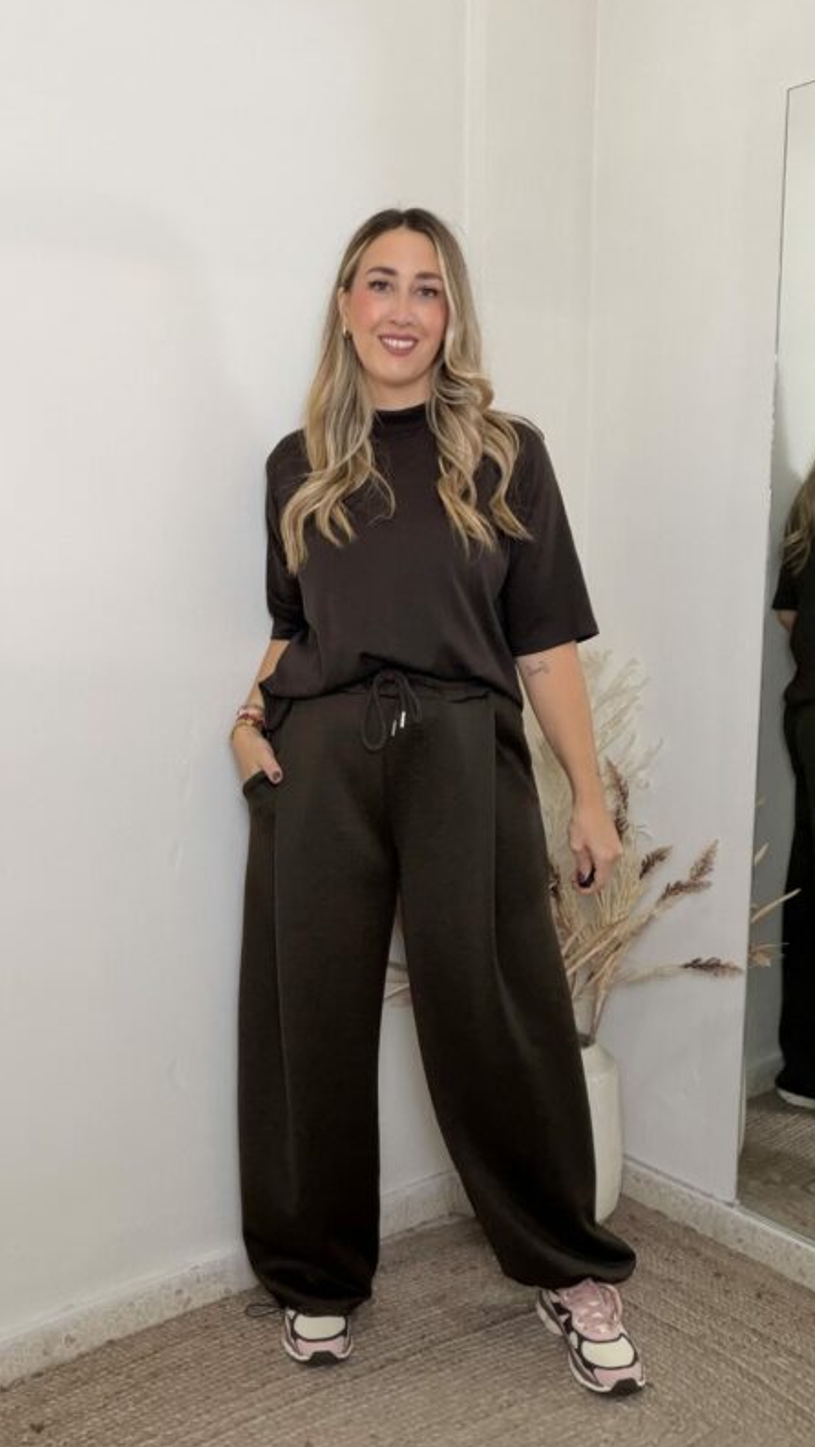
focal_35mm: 33
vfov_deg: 59.5
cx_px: 329
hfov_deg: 35.5
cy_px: 720
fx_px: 1267
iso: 125
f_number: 1.9
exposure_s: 1/60
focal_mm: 2.71
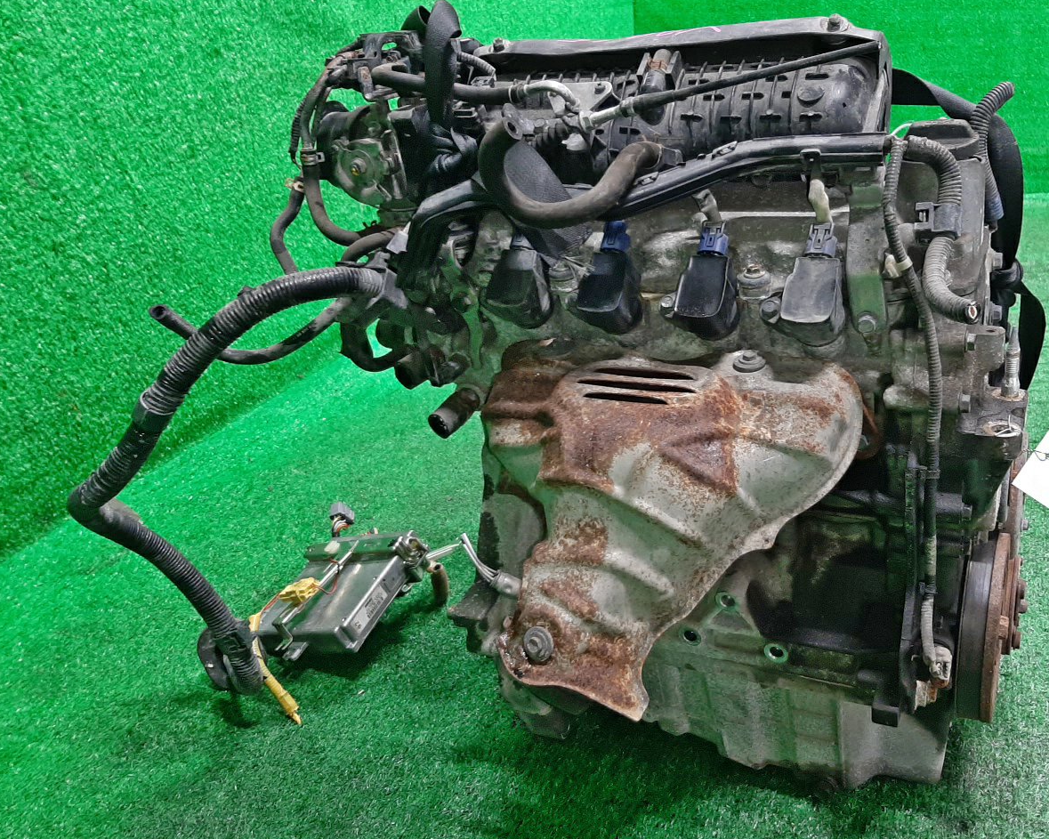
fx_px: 962
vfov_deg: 47.1
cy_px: 429
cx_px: 622
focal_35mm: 31
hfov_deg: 56.8
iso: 202
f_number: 1.7
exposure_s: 1/50
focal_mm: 3.93
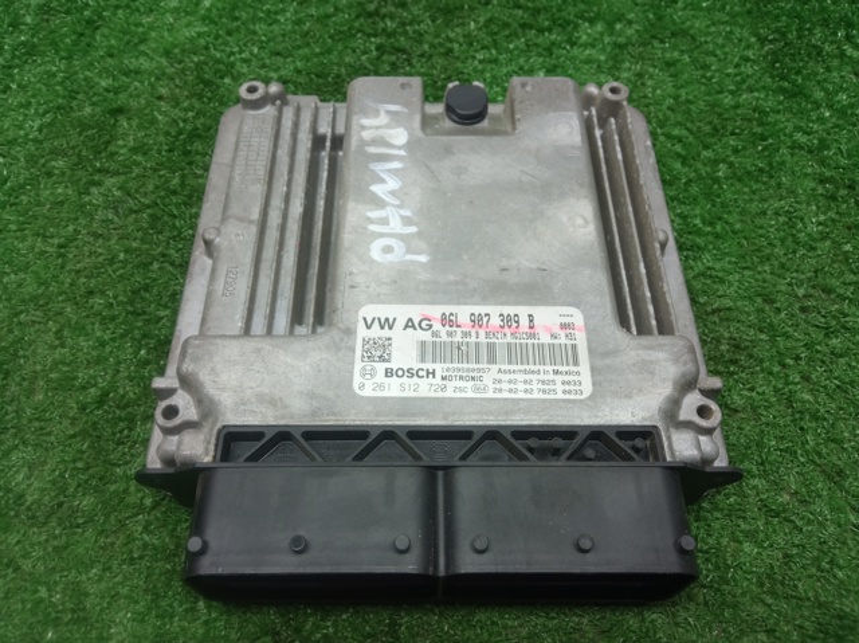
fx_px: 670
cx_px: 430
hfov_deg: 65.4
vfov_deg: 51.3
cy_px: 322
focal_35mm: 27
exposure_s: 1/33.3
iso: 222
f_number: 2.2
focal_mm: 3.79
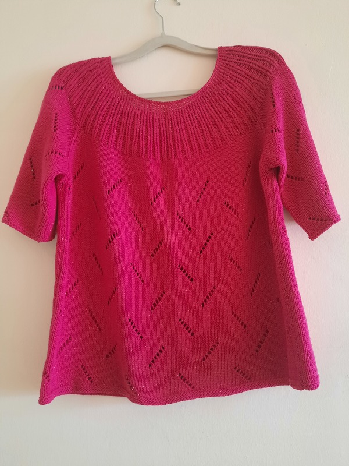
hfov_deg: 54.9
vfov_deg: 69.4
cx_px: 174
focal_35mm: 25
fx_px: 336
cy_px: 233
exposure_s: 1/60
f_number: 2
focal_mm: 4.6
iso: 400
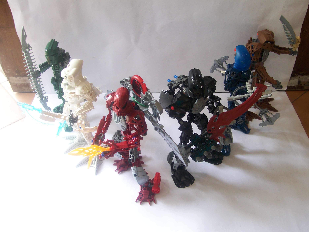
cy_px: 116
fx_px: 321
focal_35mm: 36
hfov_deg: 51.4
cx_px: 154
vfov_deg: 39.7
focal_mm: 6
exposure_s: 1/32.7
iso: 80
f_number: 2.7
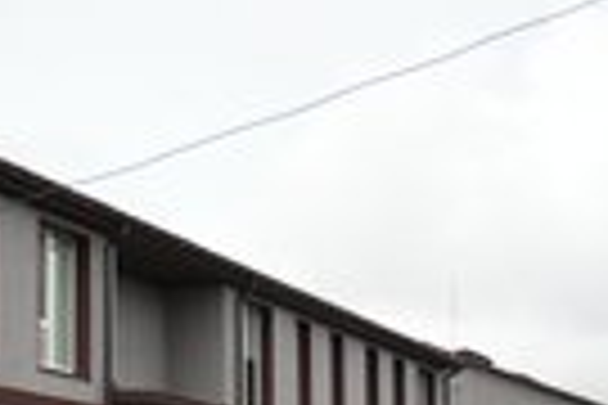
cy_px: 439
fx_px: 1452
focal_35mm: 86
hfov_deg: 21.7
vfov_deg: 15.5
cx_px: -144
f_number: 2.8
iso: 400
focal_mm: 29
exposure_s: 1/200
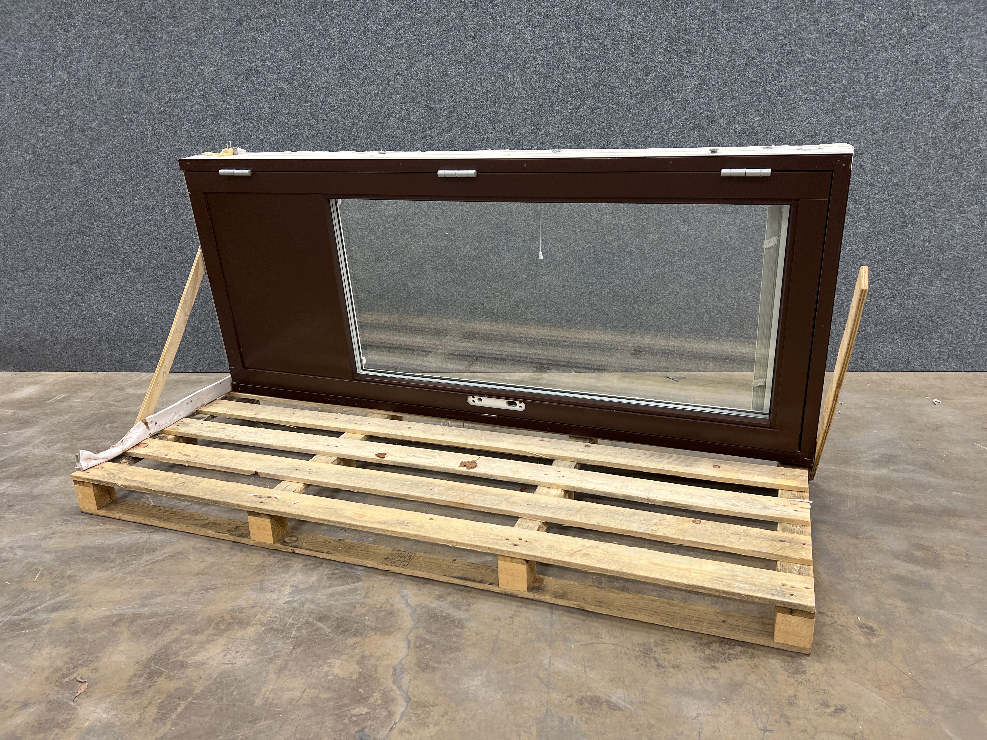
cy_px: 370
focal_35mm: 26
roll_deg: +2.4
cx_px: 494
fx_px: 741
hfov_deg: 67.3
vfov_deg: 53.1
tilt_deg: -20.2
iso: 125
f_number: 1.5
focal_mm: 5.7
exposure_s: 1/83
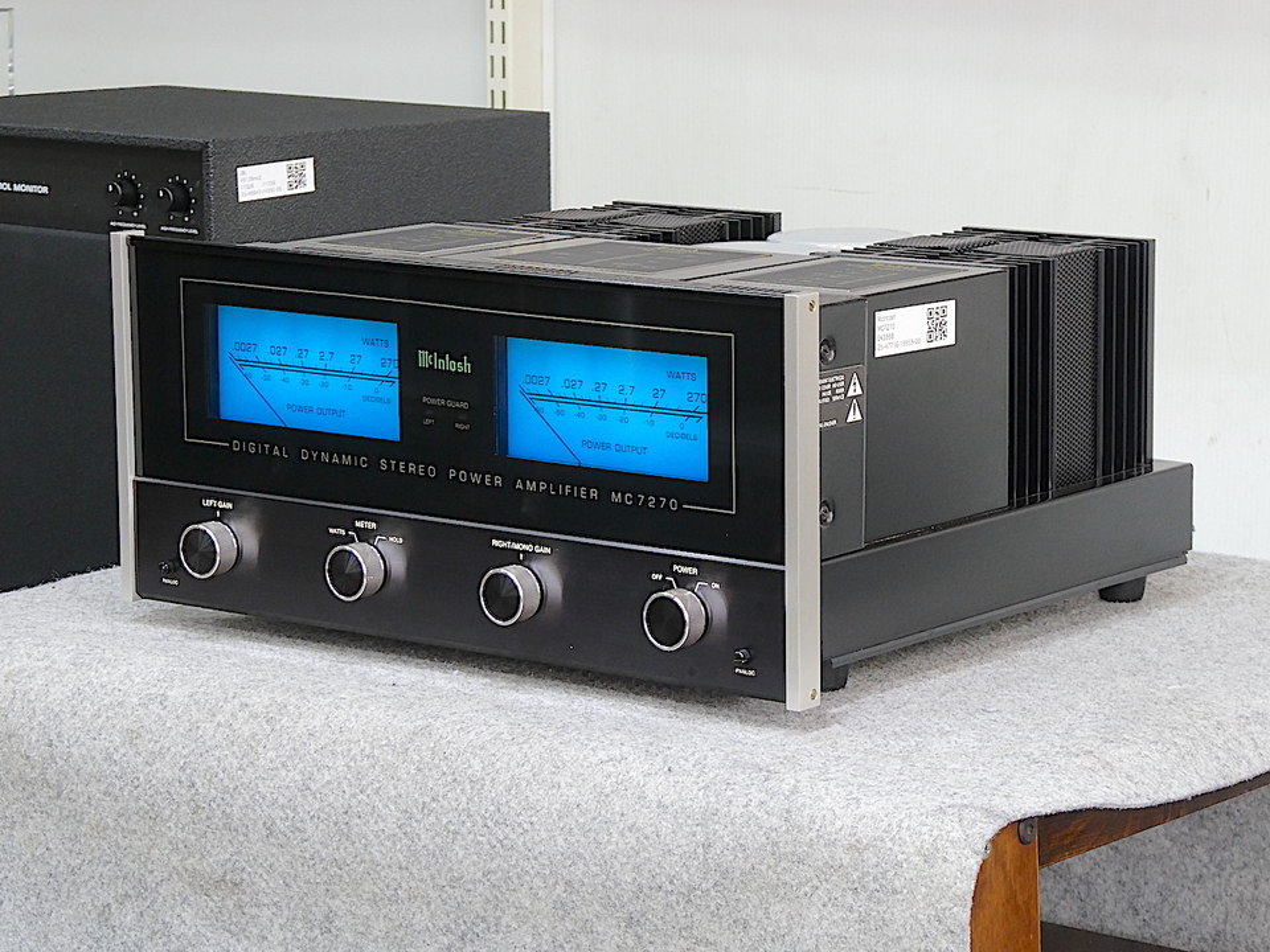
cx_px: 635
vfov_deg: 14.0
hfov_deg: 18.5
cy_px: 476
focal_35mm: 106
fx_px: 3889
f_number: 5.1
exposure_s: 1/10
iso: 200
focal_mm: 19
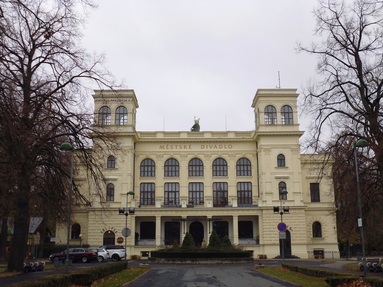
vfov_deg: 31.5
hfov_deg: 41.2
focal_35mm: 46
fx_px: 509
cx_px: 192
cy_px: 144
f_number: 3.8
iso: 100
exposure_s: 1/100
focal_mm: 8.1
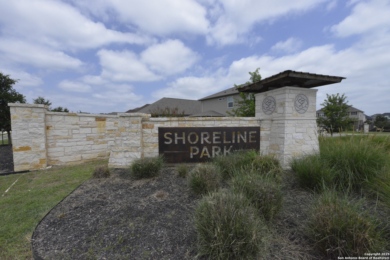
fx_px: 152
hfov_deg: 104.3
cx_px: 195
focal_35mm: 14
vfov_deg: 81.2
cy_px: 130
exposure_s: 1/4000
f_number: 16
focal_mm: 14
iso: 6400
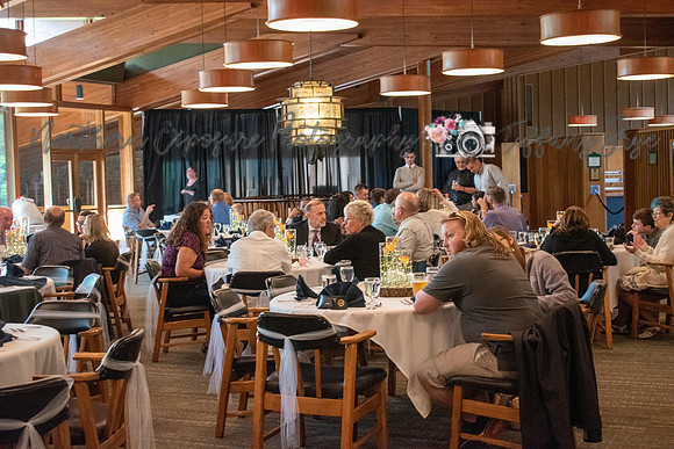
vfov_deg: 25.8
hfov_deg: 37.8
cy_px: 224
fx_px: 983
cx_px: 337
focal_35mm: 52
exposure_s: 1/60
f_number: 4.5
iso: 3600
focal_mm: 35
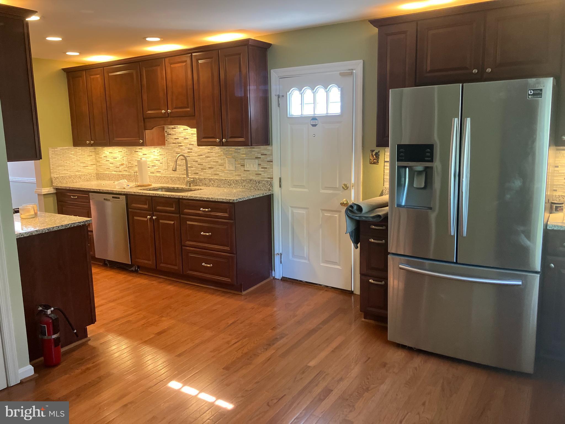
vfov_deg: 49.7
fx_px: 457
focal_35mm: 28
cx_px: 282
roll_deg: +1.5
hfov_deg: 63.4
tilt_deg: -9.6
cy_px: 212
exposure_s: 1/60
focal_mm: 3.99
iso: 250
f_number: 1.8
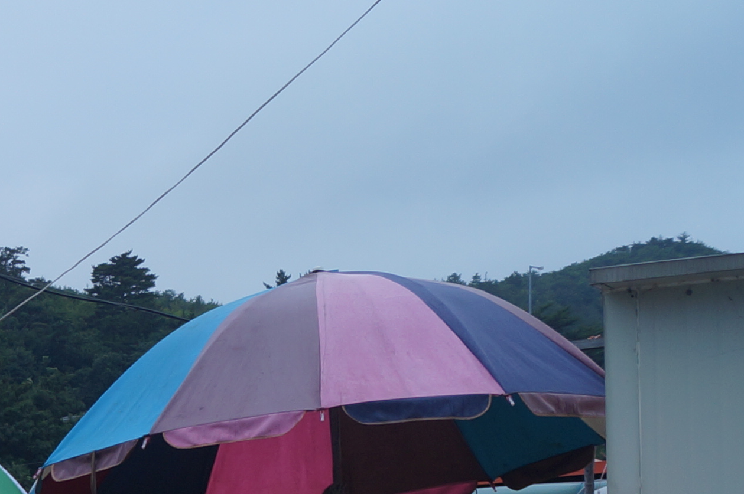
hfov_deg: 16.1
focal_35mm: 117
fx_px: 2416
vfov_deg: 11.1
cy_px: 827
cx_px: -366
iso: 100
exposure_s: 1/60
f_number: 4
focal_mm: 20
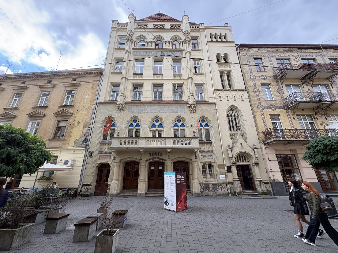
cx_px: 169
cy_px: 126
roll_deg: +0.5
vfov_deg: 85.7
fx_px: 137
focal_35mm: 14
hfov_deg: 102.1
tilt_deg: +19.8
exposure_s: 1/168
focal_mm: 2.22
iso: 40
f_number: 2.2
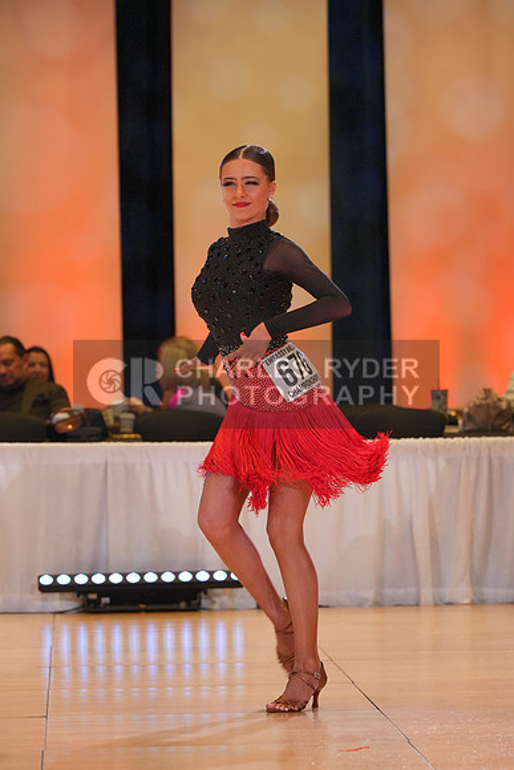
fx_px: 3574
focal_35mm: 167
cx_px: 257
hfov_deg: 8.2
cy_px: 385
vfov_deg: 12.3
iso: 3200
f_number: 5.6
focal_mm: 167
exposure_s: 1/400
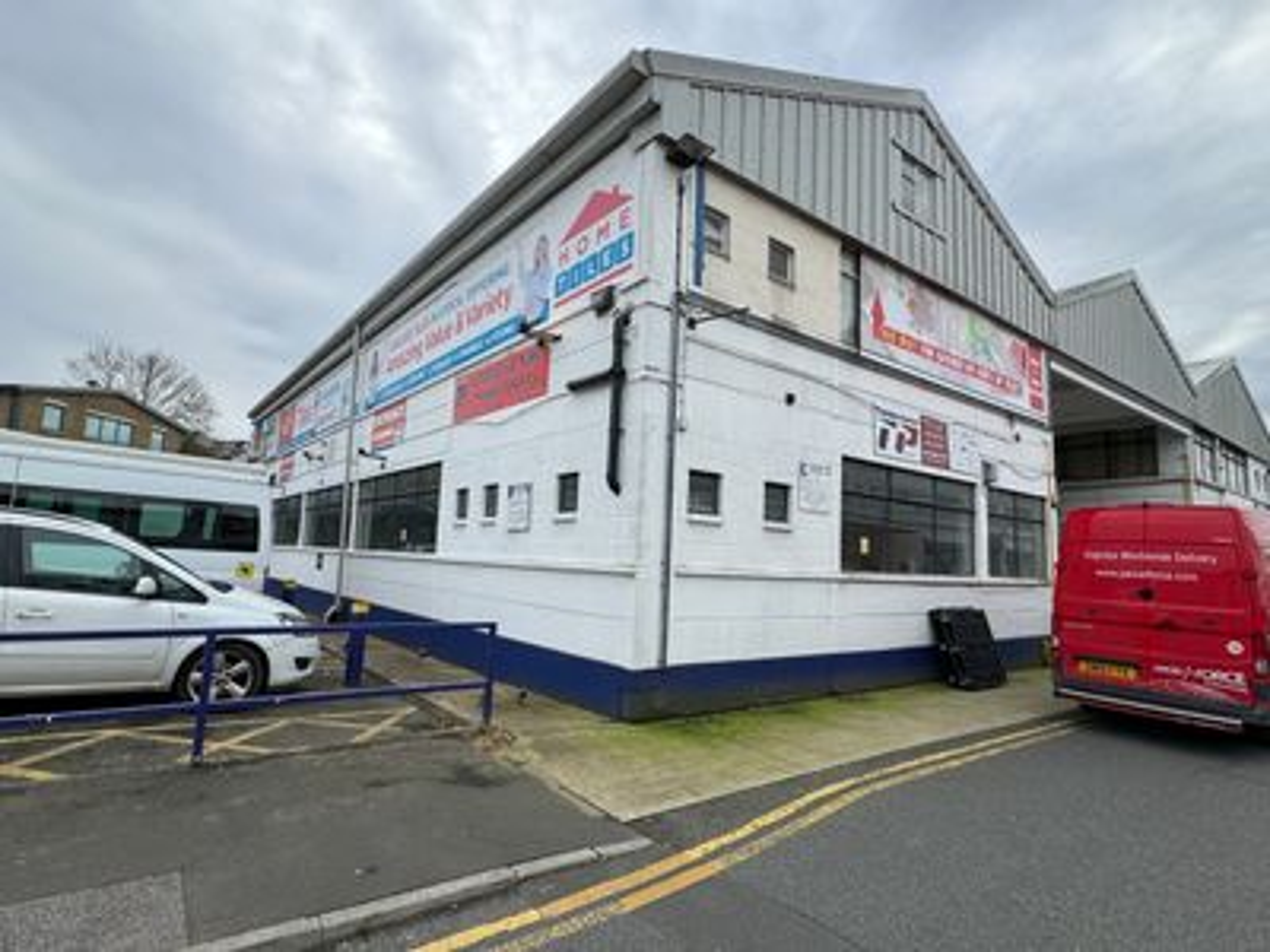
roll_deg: -2.6
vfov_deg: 85.7
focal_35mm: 14
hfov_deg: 102.1
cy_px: 476
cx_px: 635
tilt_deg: +7.4
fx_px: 514
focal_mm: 2.22
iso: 40
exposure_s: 1/681
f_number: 2.2
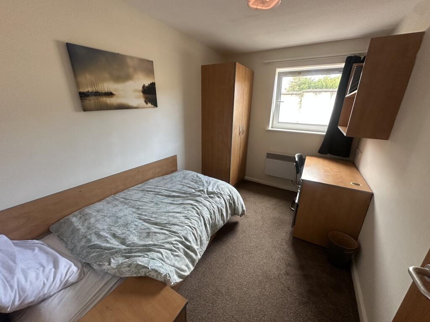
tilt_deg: -18.4
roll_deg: -1.8
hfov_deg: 102.1
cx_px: 215
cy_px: 161
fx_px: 174
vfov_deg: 85.7
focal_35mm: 14
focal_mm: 2.22
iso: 250
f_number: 2.2
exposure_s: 1/100
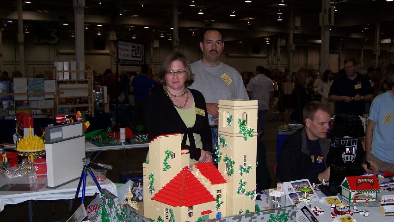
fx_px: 439
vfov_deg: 28.3
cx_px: 199
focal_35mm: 42
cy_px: 129
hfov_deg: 48.4
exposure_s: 1/60
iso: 80
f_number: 2.8
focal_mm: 6.3
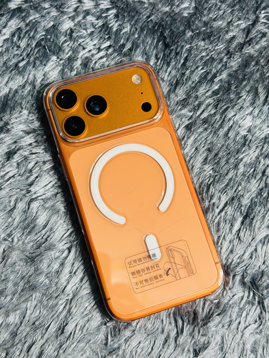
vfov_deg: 39.7
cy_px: 179
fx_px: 497
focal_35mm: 48
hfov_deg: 30.3
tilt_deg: -77.4
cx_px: 134
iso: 80
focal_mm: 6.76
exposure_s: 1/100
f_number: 1.78
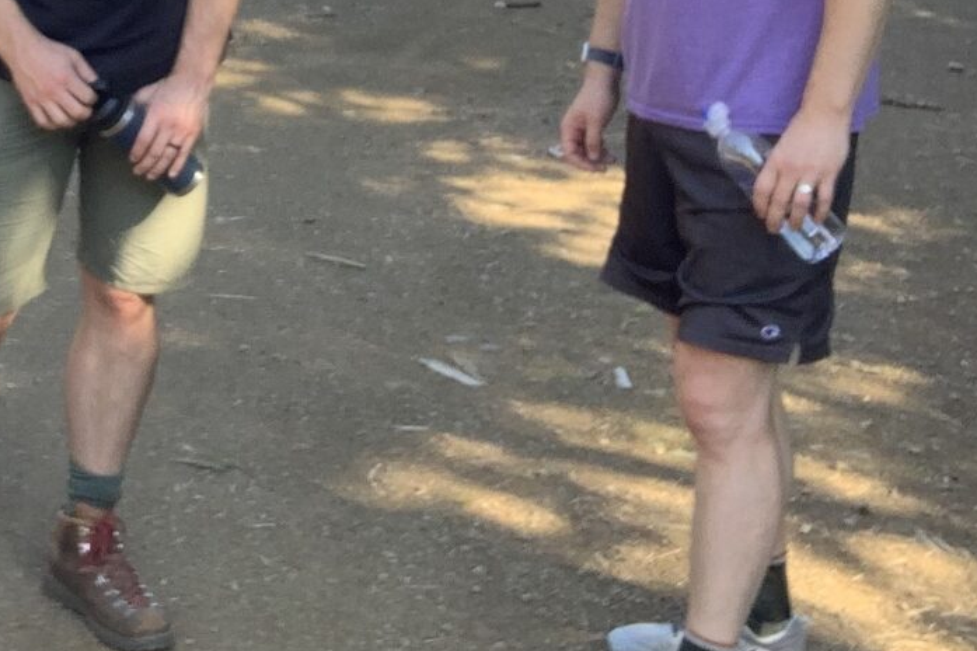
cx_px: 57
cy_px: -94
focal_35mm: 86
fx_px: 2333
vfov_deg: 15.4
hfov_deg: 22.9
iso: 25
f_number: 2.2
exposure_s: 1/121
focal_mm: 2.87
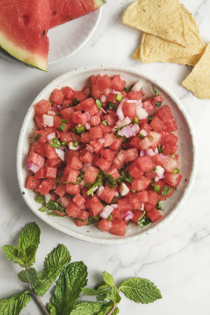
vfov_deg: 26.0
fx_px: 682
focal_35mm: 78
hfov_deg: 17.5
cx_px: 105
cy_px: 158
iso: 200
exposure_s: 1/250
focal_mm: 51.8
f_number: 9
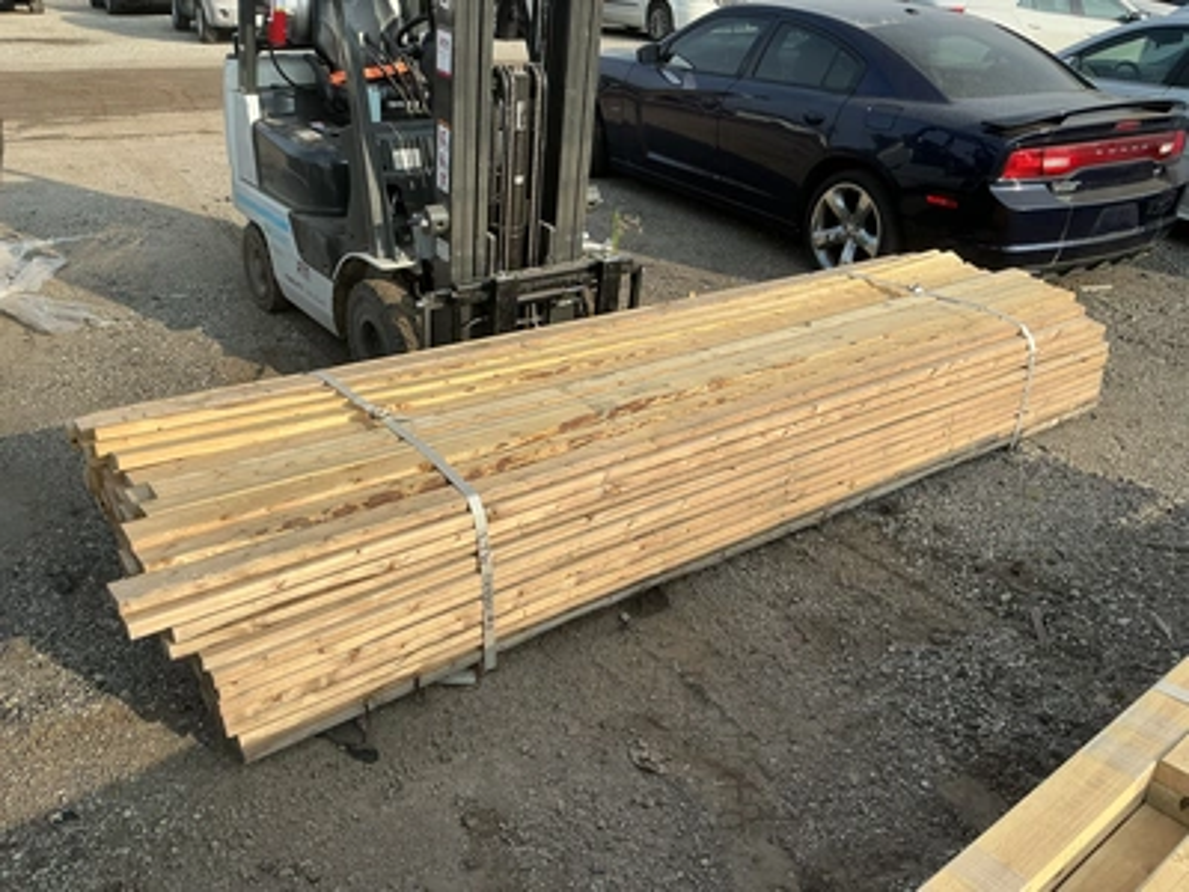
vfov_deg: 49.7
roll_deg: -1.5
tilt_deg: -25.7
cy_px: 446
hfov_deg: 63.4
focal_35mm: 28
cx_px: 594
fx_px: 962
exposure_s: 1/1534
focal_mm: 3
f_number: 1.8
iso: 25
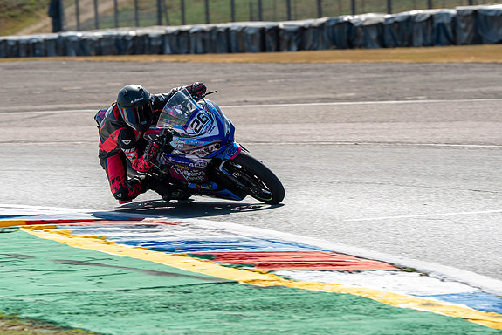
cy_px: 146
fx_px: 3530
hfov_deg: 8.1
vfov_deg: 5.4
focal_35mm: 253
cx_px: 213
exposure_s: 1/500
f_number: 6.3
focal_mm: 200
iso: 160
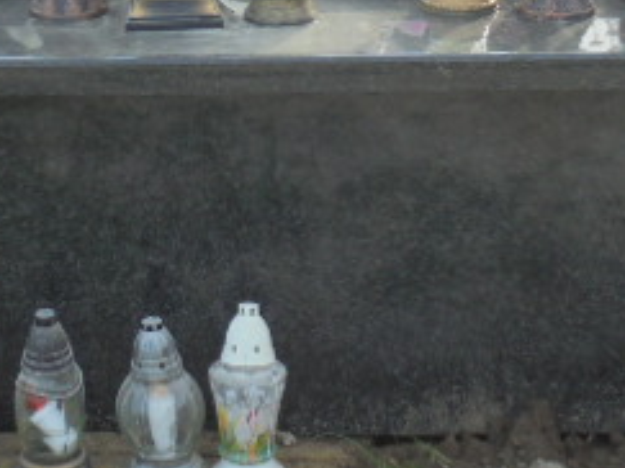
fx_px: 1805
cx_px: 208
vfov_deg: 14.5
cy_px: -28
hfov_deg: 19.6
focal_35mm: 100
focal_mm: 6.9
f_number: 4.2
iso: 100
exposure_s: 1/250
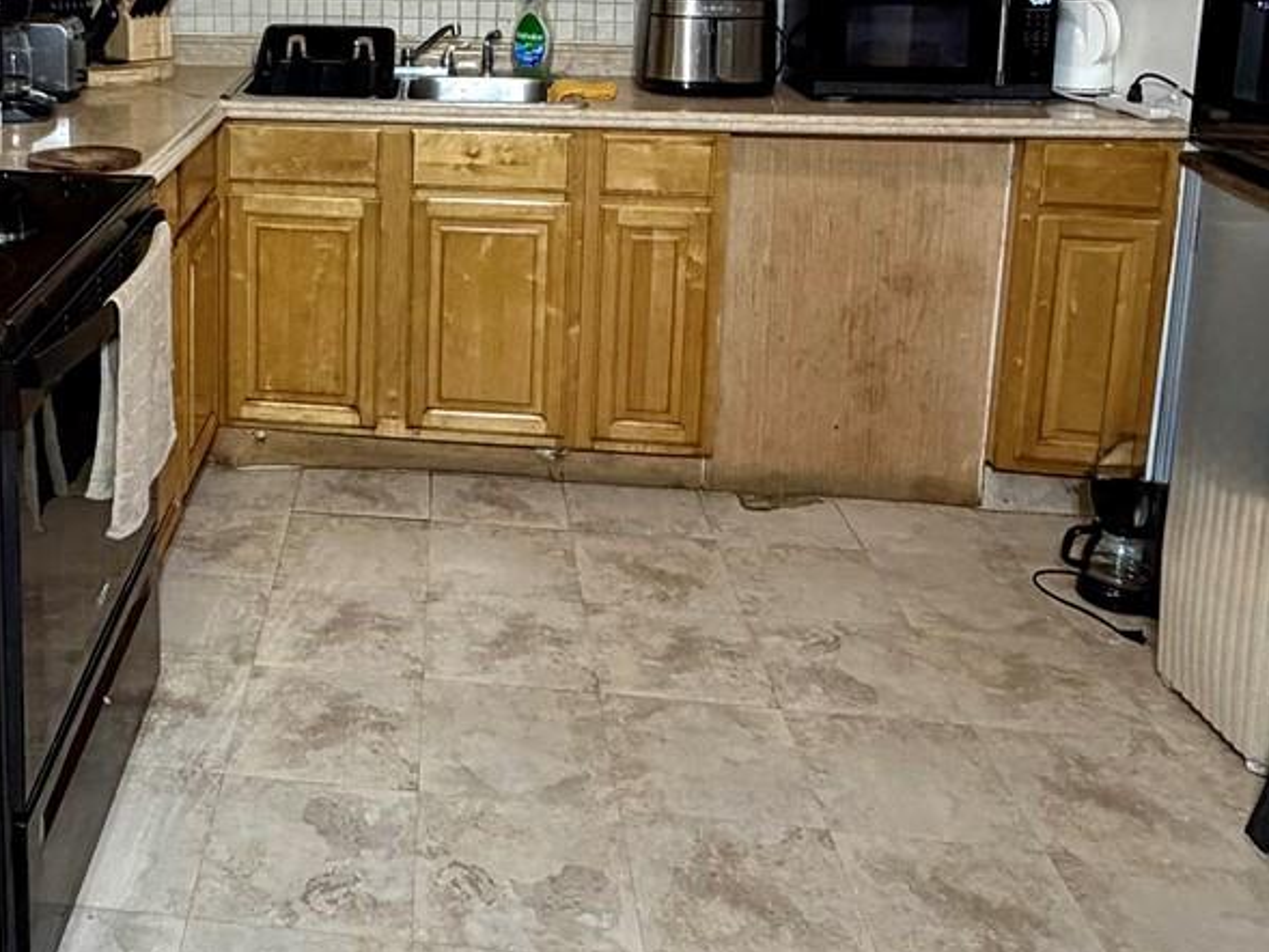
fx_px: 1393
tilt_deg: -8.9
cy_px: 84
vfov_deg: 35.4
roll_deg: +0.6
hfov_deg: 46.6
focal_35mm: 38
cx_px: 271
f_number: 2.2
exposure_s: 1/120
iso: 250
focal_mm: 2.22
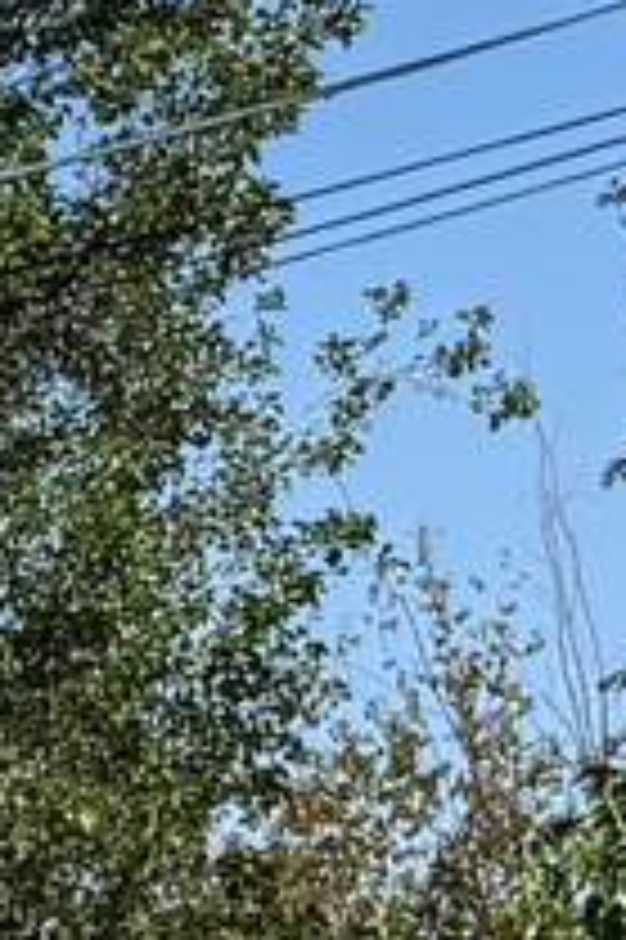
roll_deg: +1.0
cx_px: -2630
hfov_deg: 4.6
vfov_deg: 7.6
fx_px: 6401
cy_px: 2577
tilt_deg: -7.1
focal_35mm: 245
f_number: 1.78
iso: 80
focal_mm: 6.76
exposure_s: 1/4608
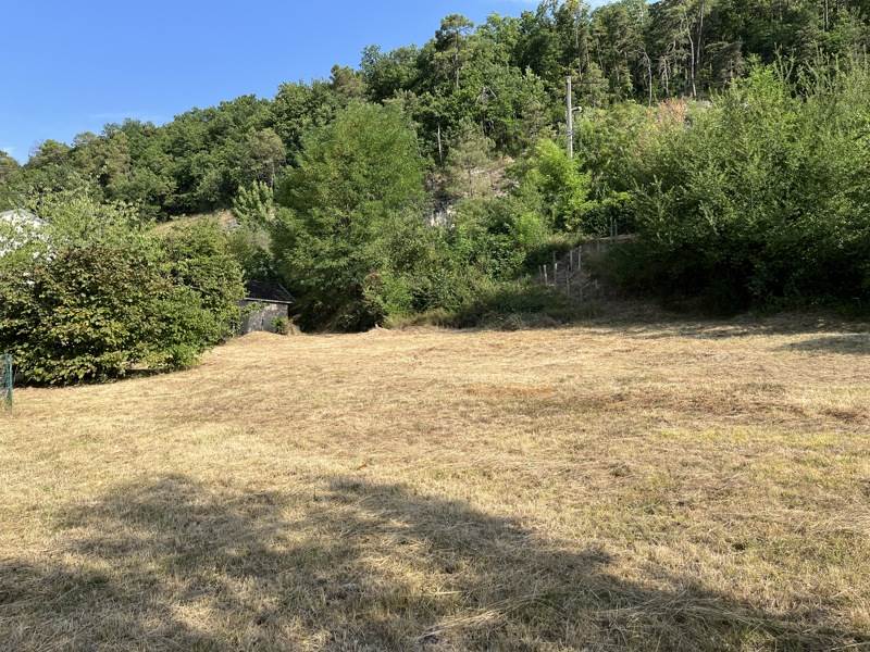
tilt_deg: +6.4
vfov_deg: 53.1
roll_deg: +0.3
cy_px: 326
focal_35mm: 26
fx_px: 653
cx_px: 435
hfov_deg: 67.3
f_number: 1.6
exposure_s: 1/1890
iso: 50
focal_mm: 5.1
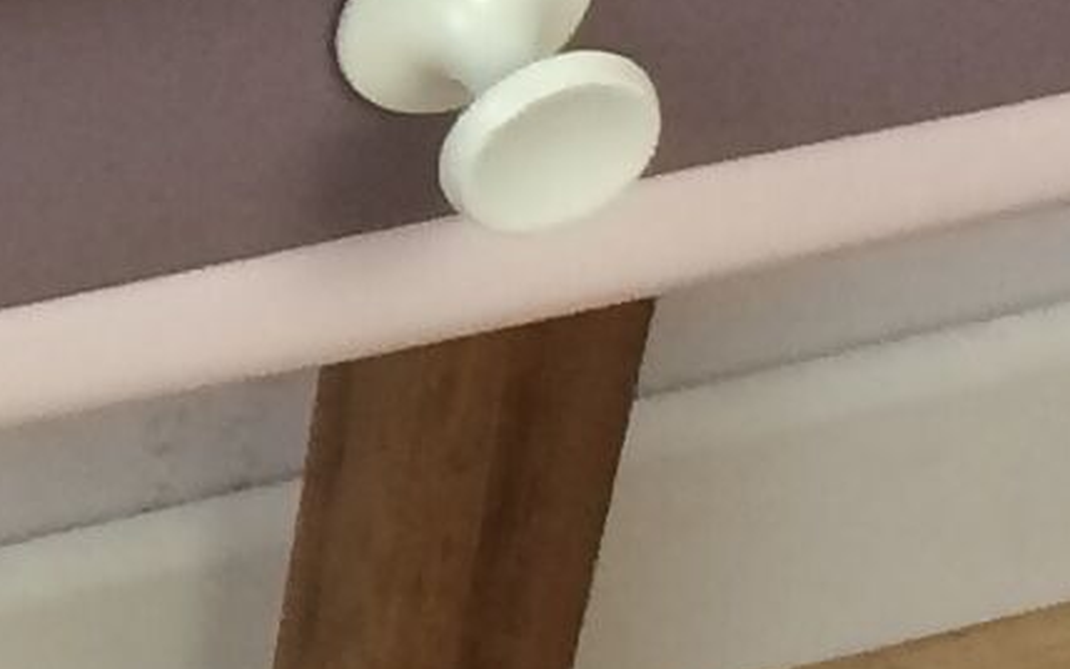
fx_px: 6823
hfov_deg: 8.6
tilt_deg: -37.8
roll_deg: -1.3
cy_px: -197
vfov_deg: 5.6
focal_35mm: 234
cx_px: -856
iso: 50
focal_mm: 4.15
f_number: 2.2
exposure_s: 1/33
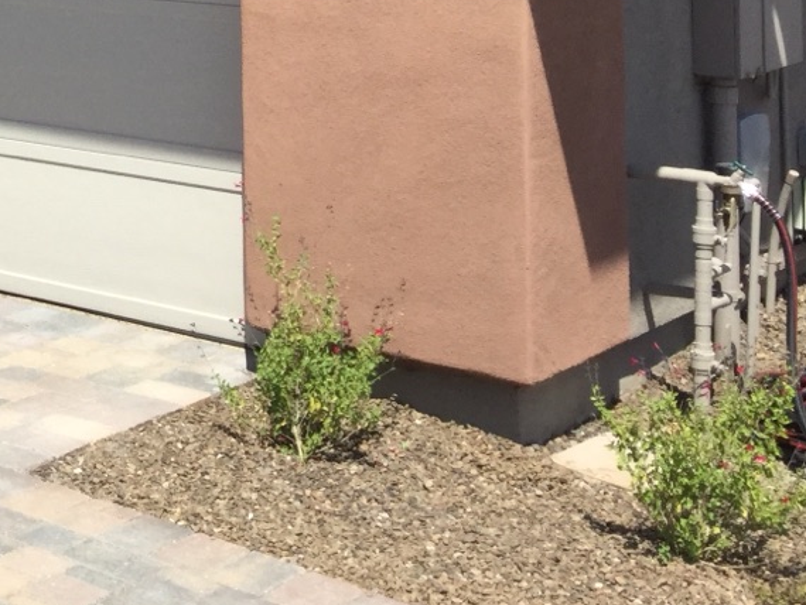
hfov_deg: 20.1
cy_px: -233
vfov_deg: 15.9
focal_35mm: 87
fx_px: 2027
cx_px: -317
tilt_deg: +0.5
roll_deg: +0.3
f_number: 2.4
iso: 25
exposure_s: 1/1101
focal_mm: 3.3
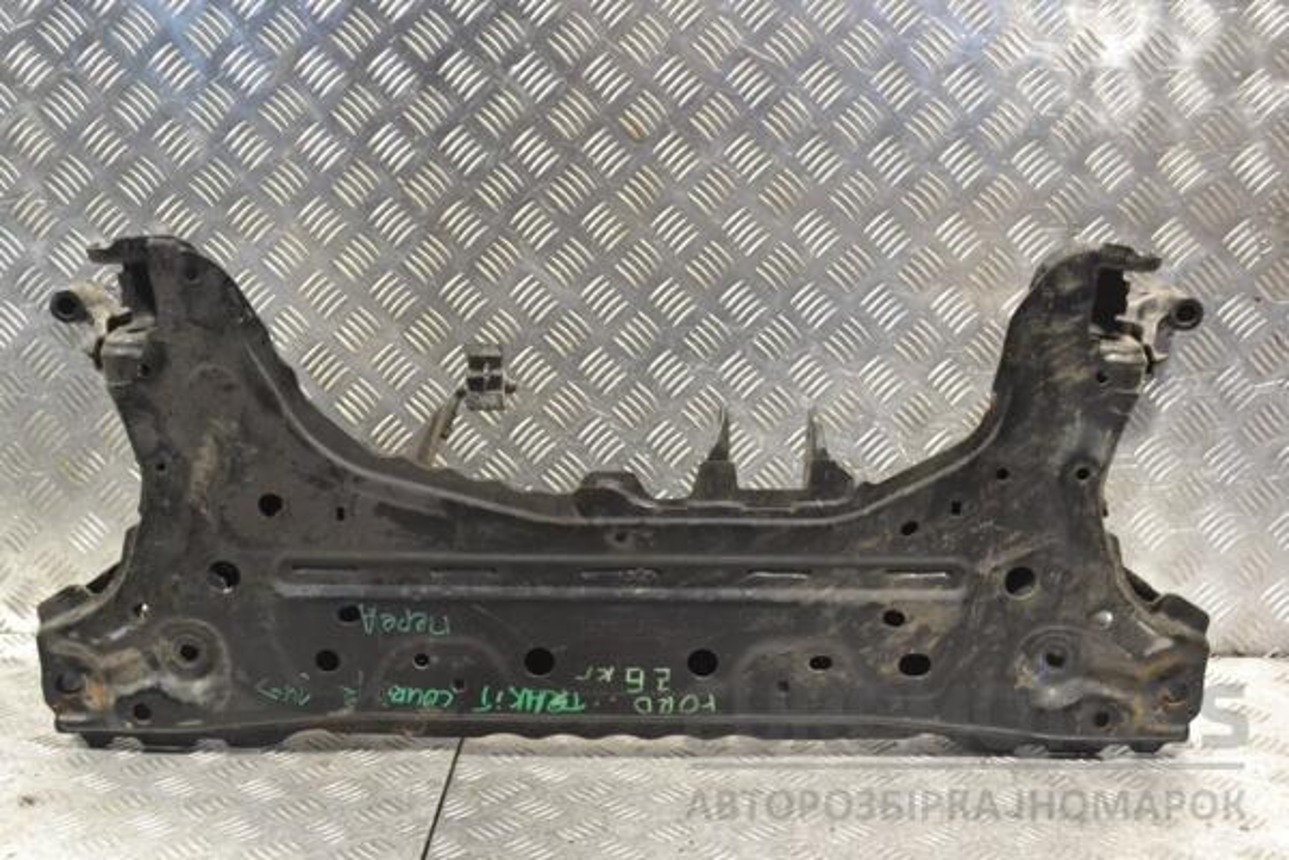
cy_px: 430
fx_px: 1719
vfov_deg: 28.1
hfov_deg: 41.1
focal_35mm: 48
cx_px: 644
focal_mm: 32
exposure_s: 1/200
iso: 3200
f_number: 7.1
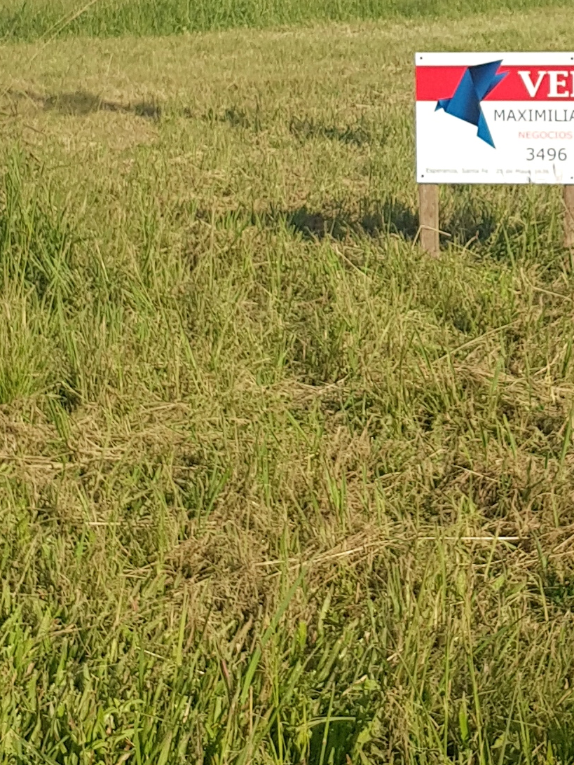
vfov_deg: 20.1
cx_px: 411
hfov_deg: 15.4
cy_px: 99
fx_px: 2122
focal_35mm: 96
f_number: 1.7
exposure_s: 1/2480
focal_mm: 4.2
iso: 40
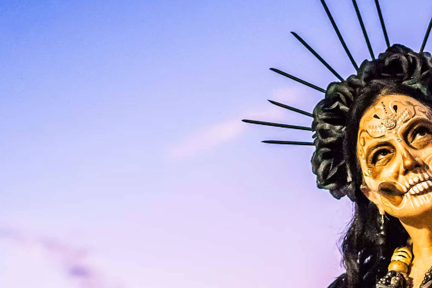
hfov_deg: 19.8
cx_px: 337
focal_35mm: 102
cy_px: 323
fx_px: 1224
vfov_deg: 13.1
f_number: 1.8
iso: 10000
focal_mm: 35
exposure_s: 1/640
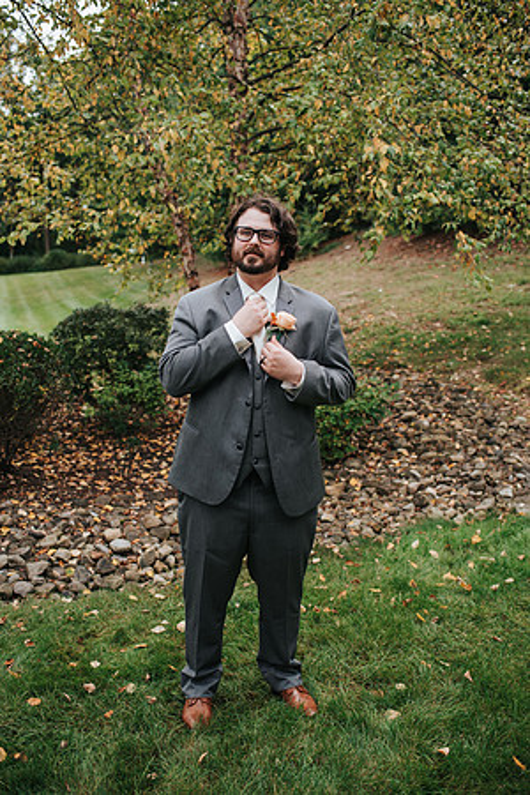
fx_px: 773
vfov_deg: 54.4
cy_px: 398
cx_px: 265
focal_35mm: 35
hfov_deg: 37.9
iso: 140
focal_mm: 35
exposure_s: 1/640
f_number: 2.8
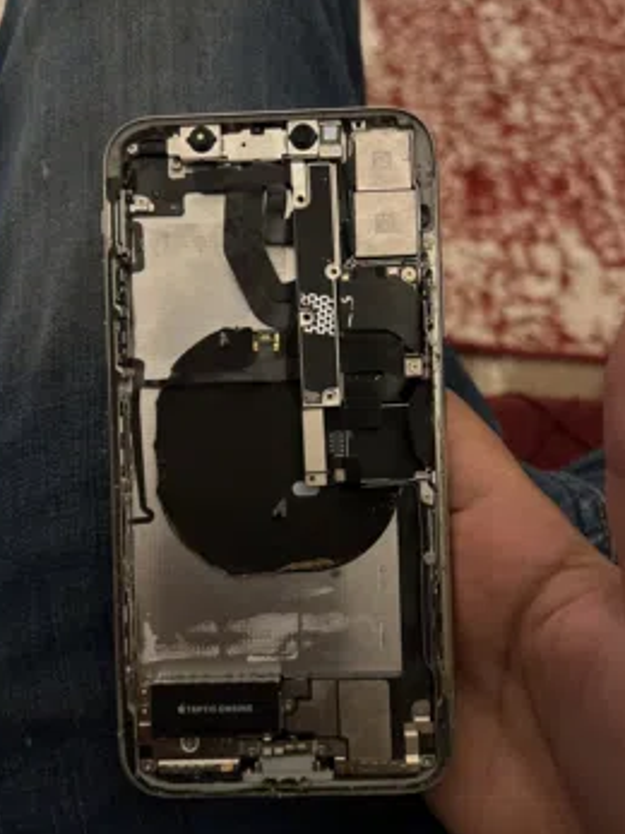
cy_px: 430
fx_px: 723
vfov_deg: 60.0
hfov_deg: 46.7
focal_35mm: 30
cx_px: 286
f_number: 1.5
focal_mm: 5.7
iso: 800
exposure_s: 1/30
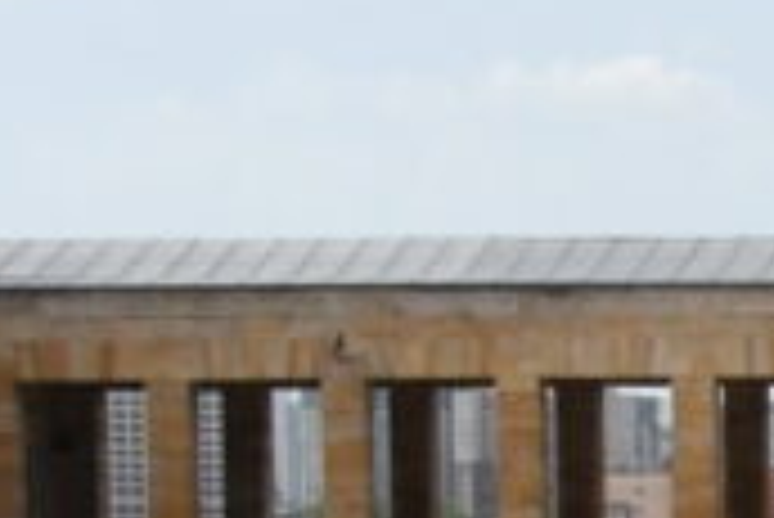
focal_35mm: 268
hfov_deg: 7.3
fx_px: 5767
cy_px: 795
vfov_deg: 5.1
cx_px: 1670
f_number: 18
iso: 2000
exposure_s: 1/1250
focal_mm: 30
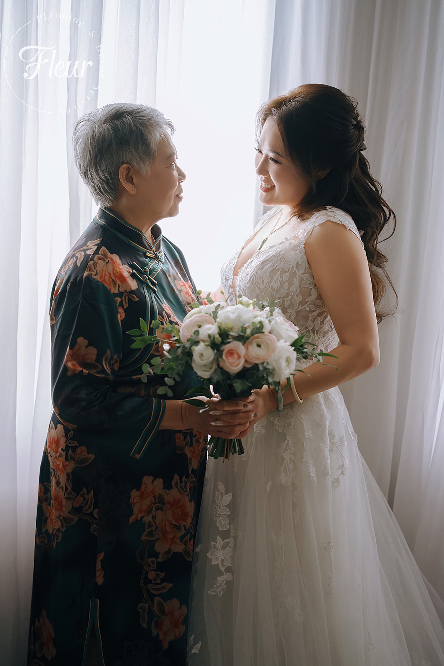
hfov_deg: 27.0
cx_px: 222
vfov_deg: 39.6
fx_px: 925
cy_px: 333
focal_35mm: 50
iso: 1600
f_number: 2
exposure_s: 1/160
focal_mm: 50
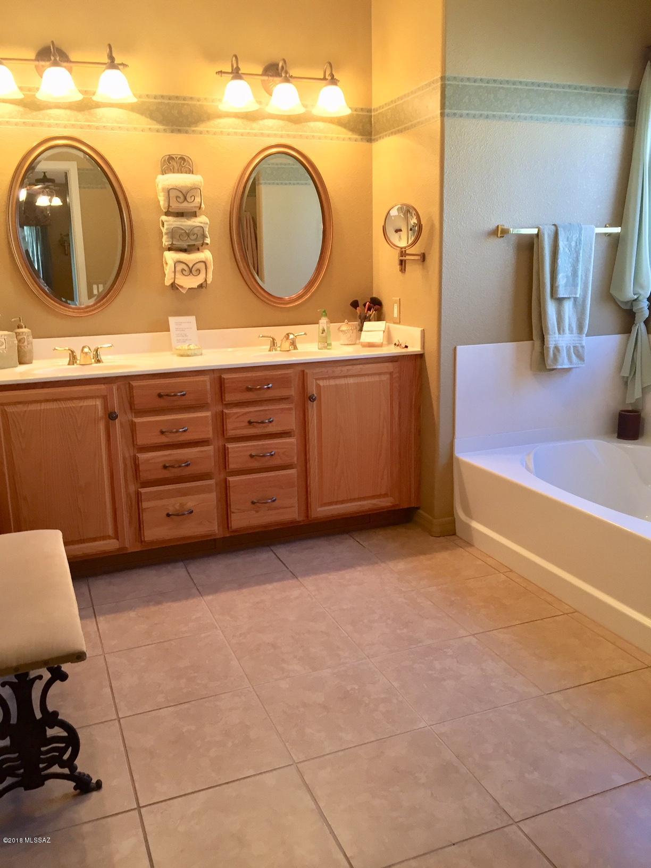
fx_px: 727
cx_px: 326
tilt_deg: -12.2
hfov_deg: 48.2
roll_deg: +0.7
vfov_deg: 61.7
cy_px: 434
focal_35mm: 29
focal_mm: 4.15
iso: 100
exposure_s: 1/30
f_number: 2.2
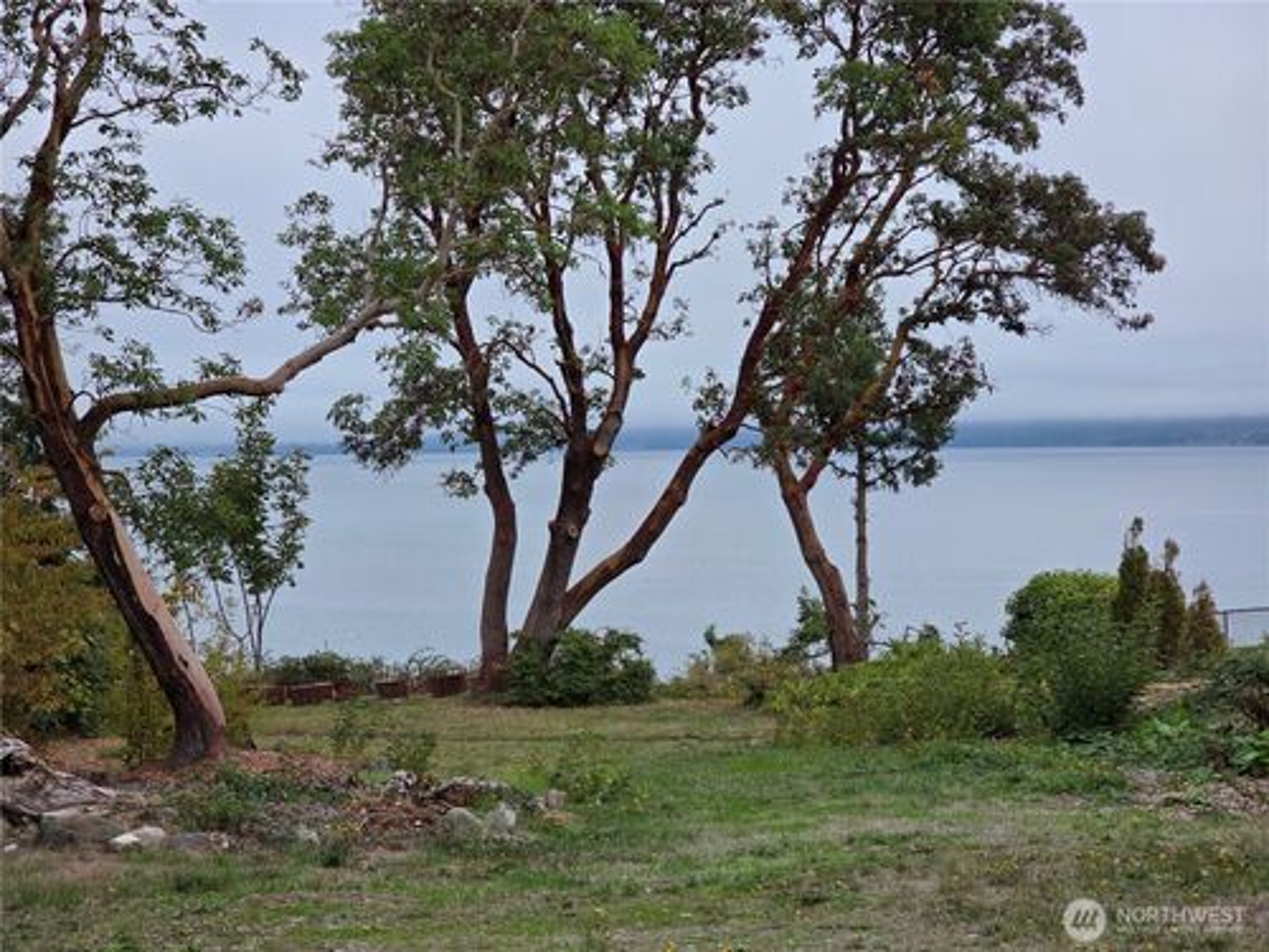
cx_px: 634
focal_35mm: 69
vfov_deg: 21.3
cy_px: 476
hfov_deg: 28.2
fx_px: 2529
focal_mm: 7.9
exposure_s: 1/1199
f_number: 2.4
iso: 50
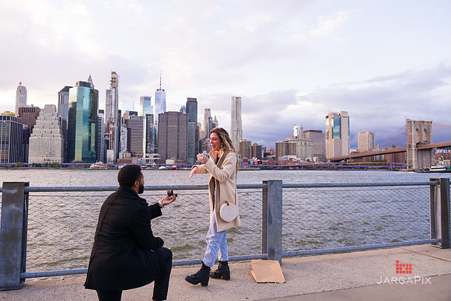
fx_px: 326
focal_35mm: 26
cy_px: 150
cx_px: 226
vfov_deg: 49.6
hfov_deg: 69.4
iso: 250
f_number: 4
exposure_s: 1/200
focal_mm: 26
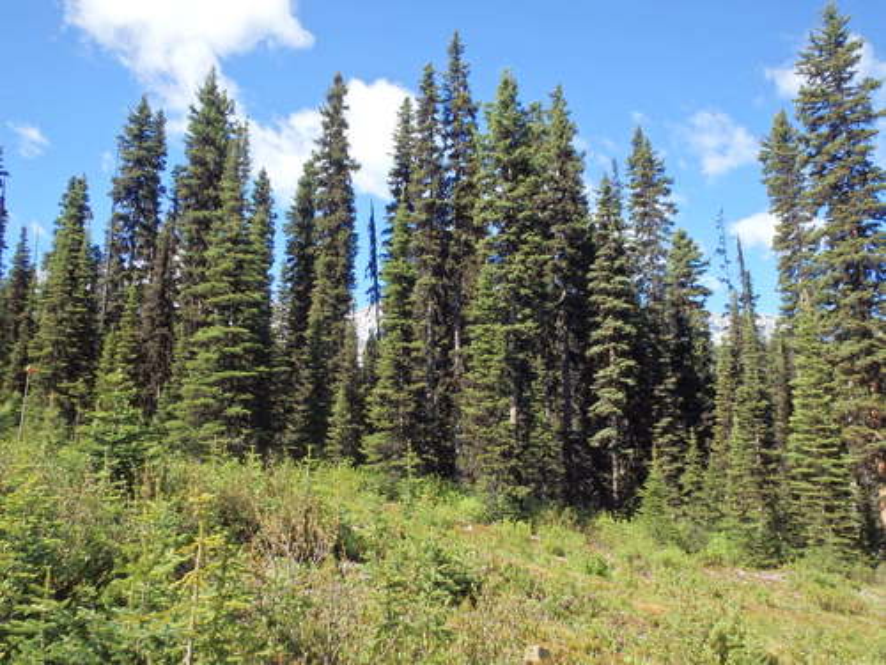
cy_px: 332
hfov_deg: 63.4
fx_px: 717
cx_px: 443
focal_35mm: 28
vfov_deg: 49.7
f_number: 3.9
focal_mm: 5
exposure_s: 1/500
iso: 125
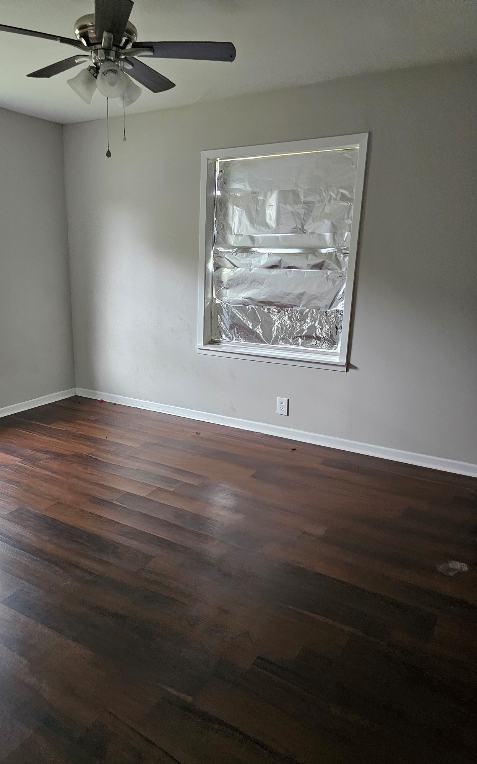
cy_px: 391
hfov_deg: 49.1
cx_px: 199
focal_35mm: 25
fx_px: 520
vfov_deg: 72.5
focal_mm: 6.3
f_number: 1.7
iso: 1000
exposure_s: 1/120
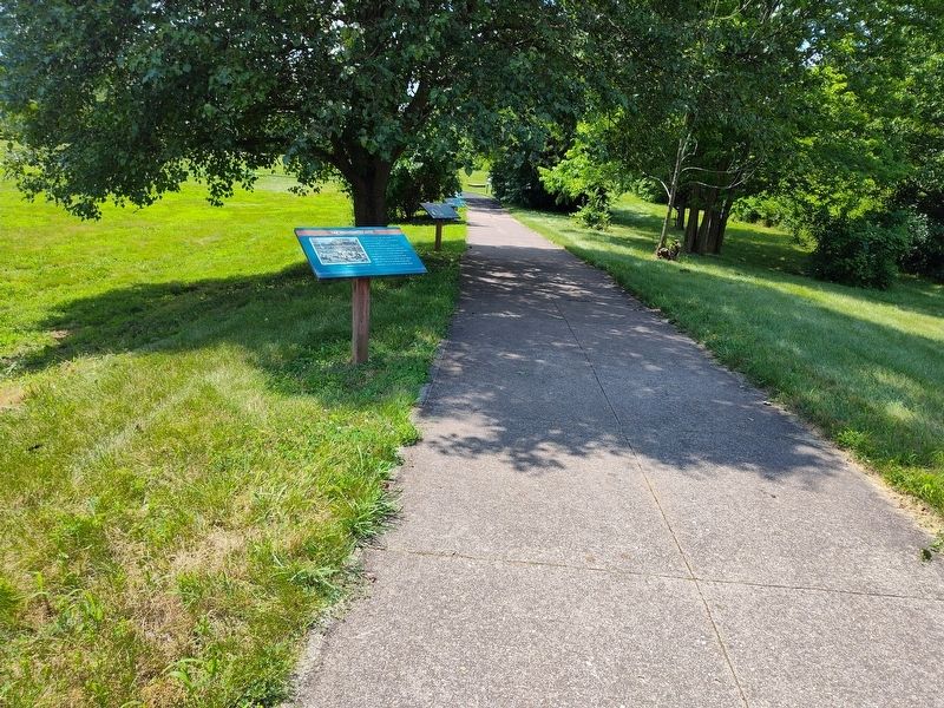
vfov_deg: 58.9
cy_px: 354
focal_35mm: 23
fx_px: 627
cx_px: 472
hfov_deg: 73.9
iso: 100
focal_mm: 5.56
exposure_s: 1/742
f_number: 1.8
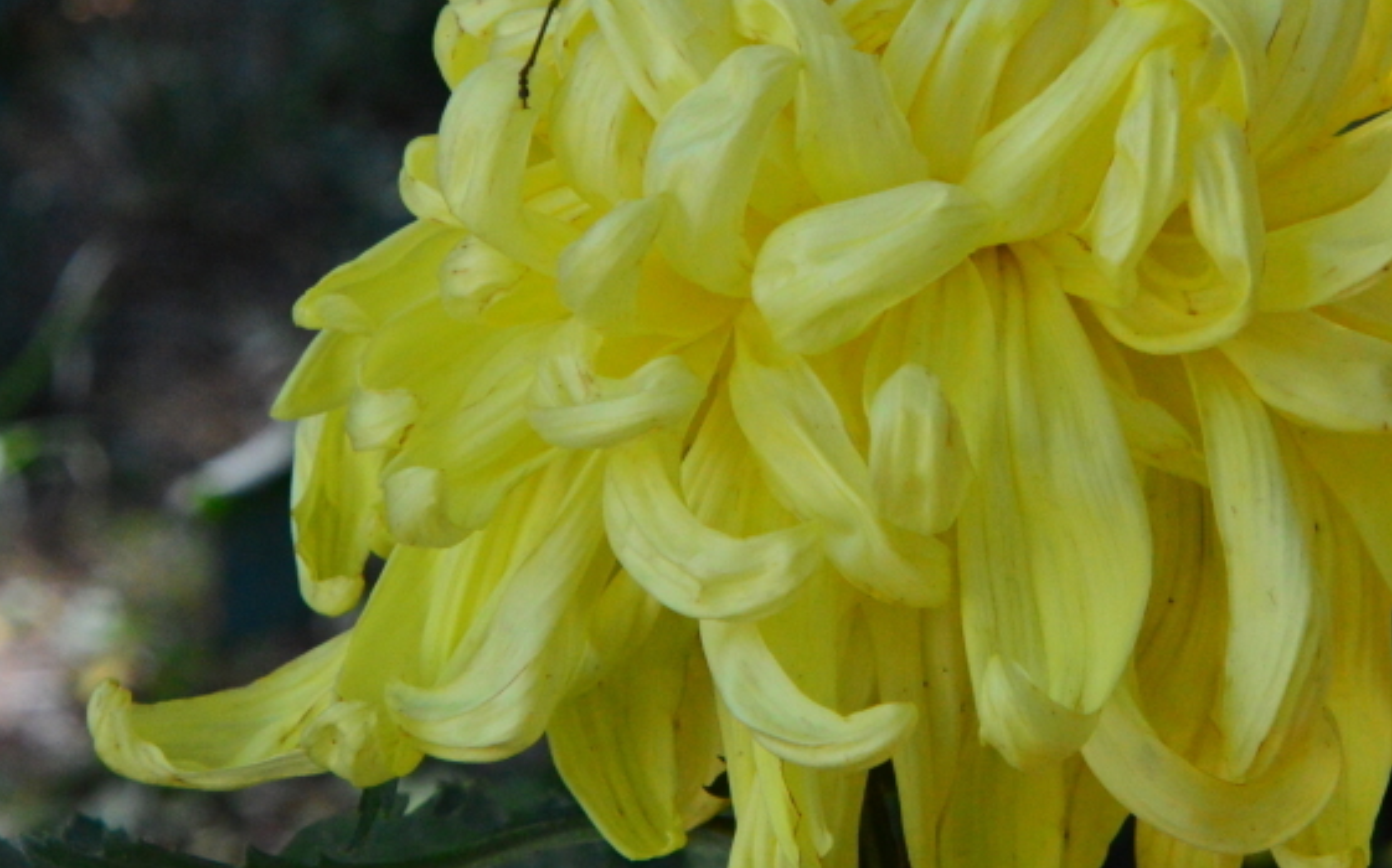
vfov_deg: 7.6
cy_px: 219
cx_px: 1050
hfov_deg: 12.1
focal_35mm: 173
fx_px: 6560
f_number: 13
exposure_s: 1/250
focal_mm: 62
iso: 2200
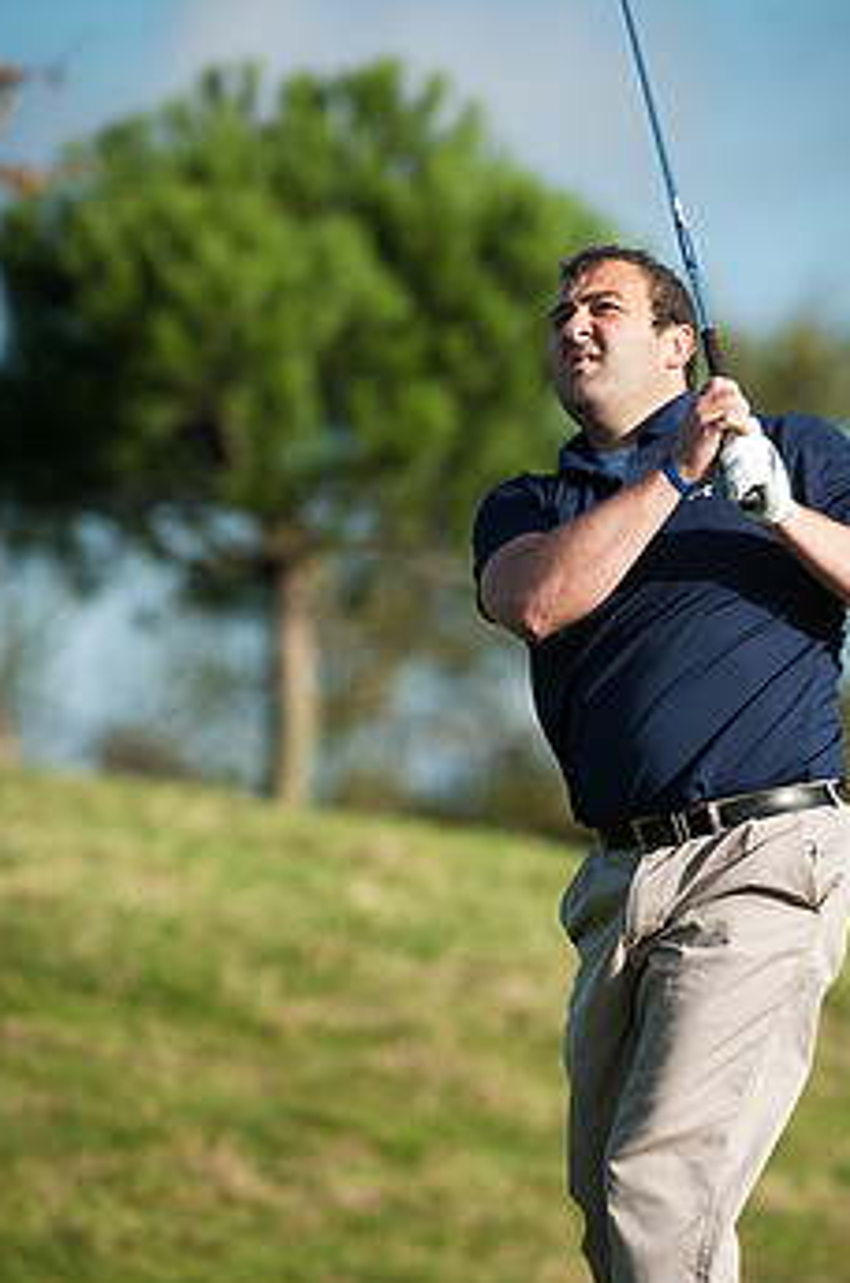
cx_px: 460
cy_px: 742
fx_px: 13974
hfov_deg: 3.5
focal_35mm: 393
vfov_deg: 5.3
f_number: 5.6
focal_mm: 300
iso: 400
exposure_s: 1/2000
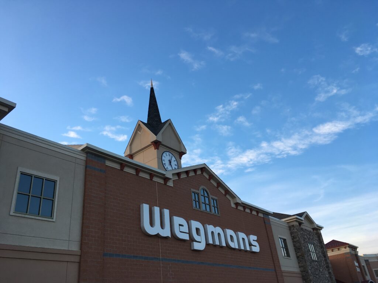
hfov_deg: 61.7
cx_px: 189
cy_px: 142
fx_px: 317
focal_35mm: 29
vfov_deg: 48.2
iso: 25
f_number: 2.2
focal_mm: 4.15
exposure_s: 1/120
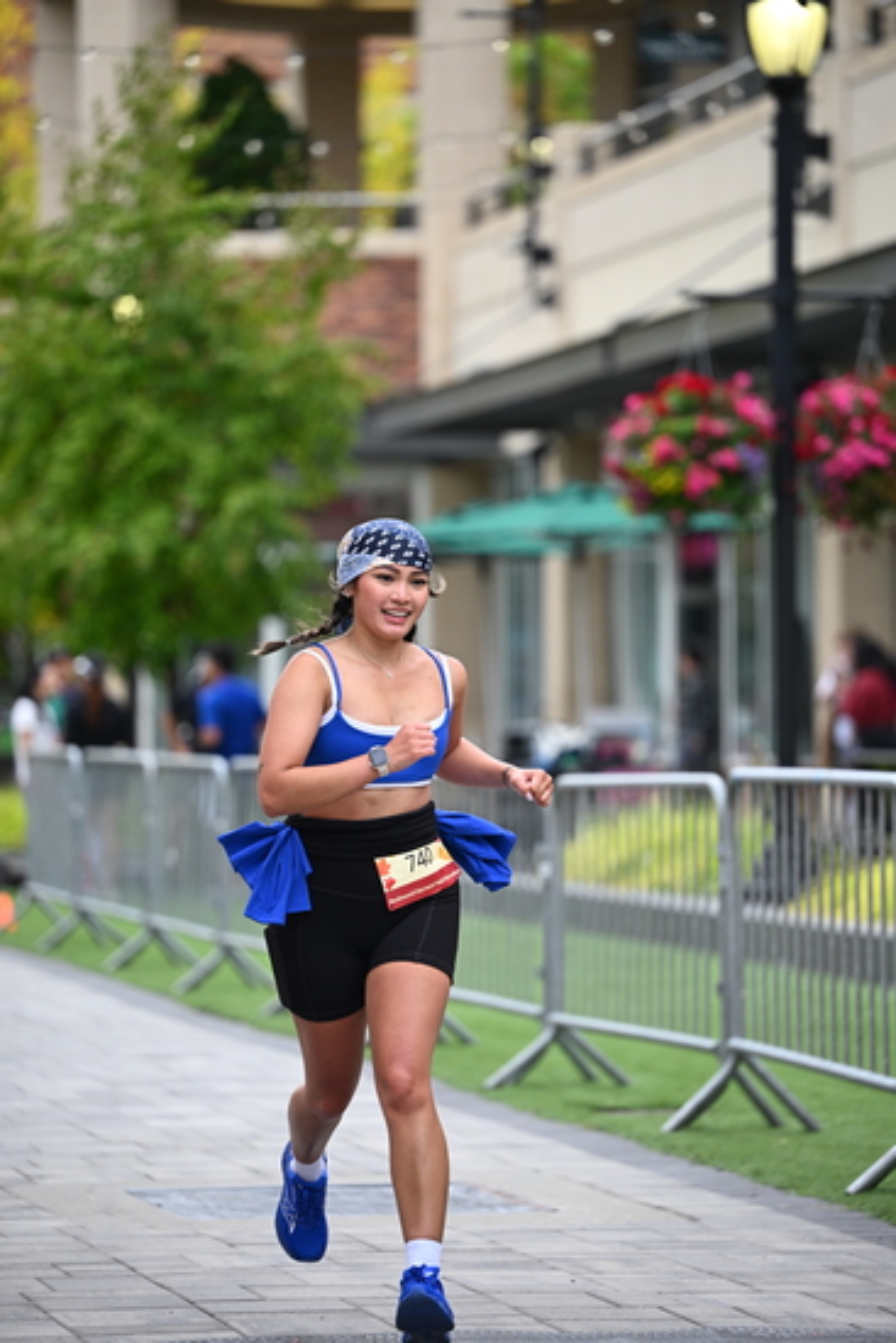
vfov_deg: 14.1
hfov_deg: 9.5
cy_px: 672
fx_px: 5410
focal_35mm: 145
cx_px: 448
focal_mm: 145
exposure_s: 1/2000
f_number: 2.8
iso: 640
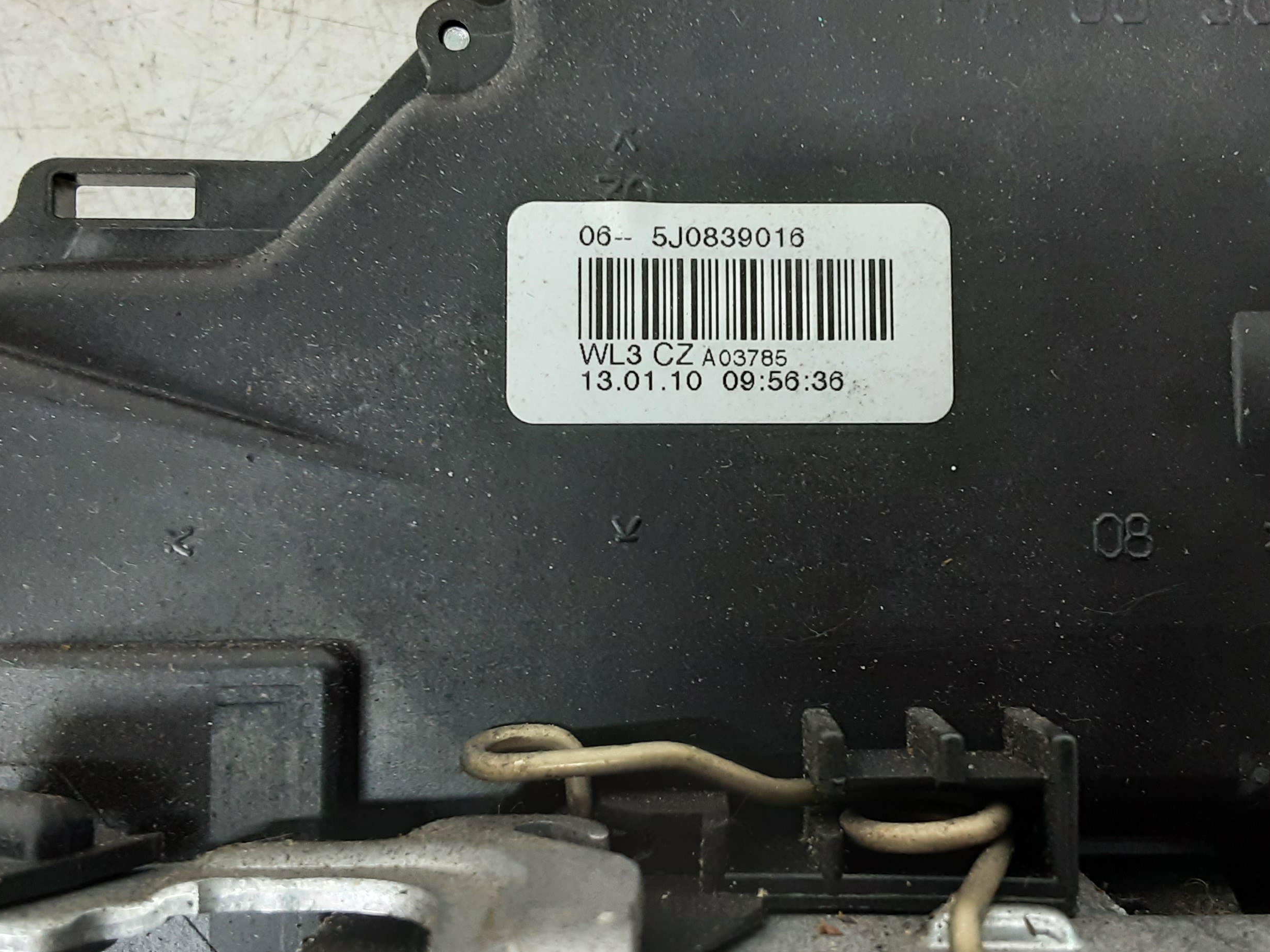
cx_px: 712
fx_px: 1321
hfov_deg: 51.2
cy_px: 473
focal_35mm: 36
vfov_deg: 39.7
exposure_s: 1/33
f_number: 1.9
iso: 125
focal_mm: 2.91
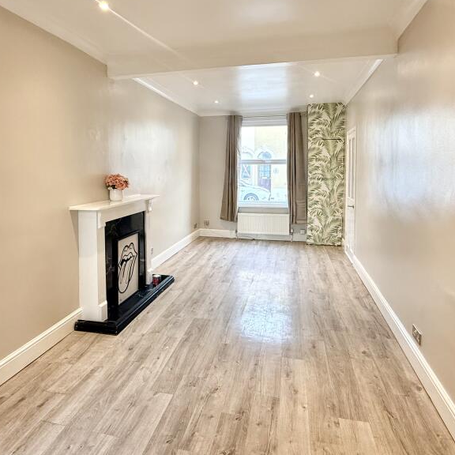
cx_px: 216
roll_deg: +0.6
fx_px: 327
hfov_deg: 69.6
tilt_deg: -0.9
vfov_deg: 68.8
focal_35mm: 22
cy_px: 179
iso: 200
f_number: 2.2
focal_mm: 2.22
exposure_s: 1/100
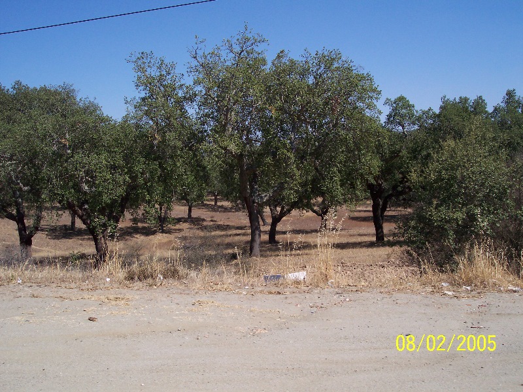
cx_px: 262
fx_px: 574
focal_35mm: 38
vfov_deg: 37.7
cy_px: 196
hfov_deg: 49.0
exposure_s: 1/1000
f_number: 4.8
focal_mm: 8
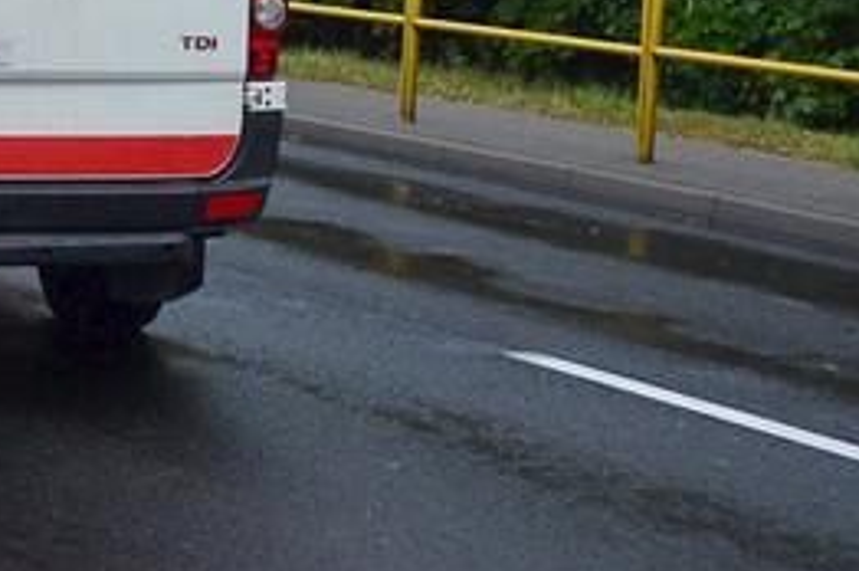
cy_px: -146
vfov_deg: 11.0
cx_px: -390
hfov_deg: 15.6
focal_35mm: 122
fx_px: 2898
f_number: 6.3
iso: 1000
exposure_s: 1/160
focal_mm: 25
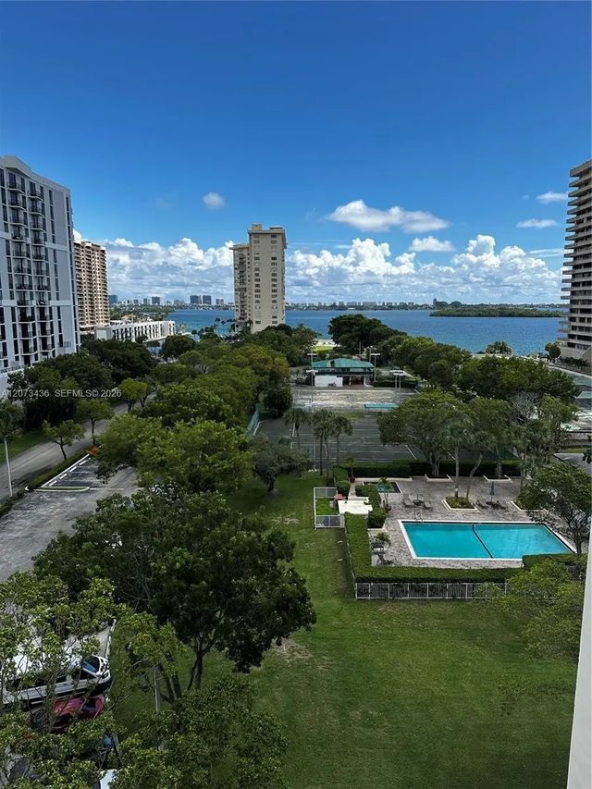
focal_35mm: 24
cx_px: 296
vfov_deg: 71.6
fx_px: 547
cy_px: 394
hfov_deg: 56.8
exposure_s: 1/4545
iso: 80
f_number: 1.78
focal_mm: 6.86
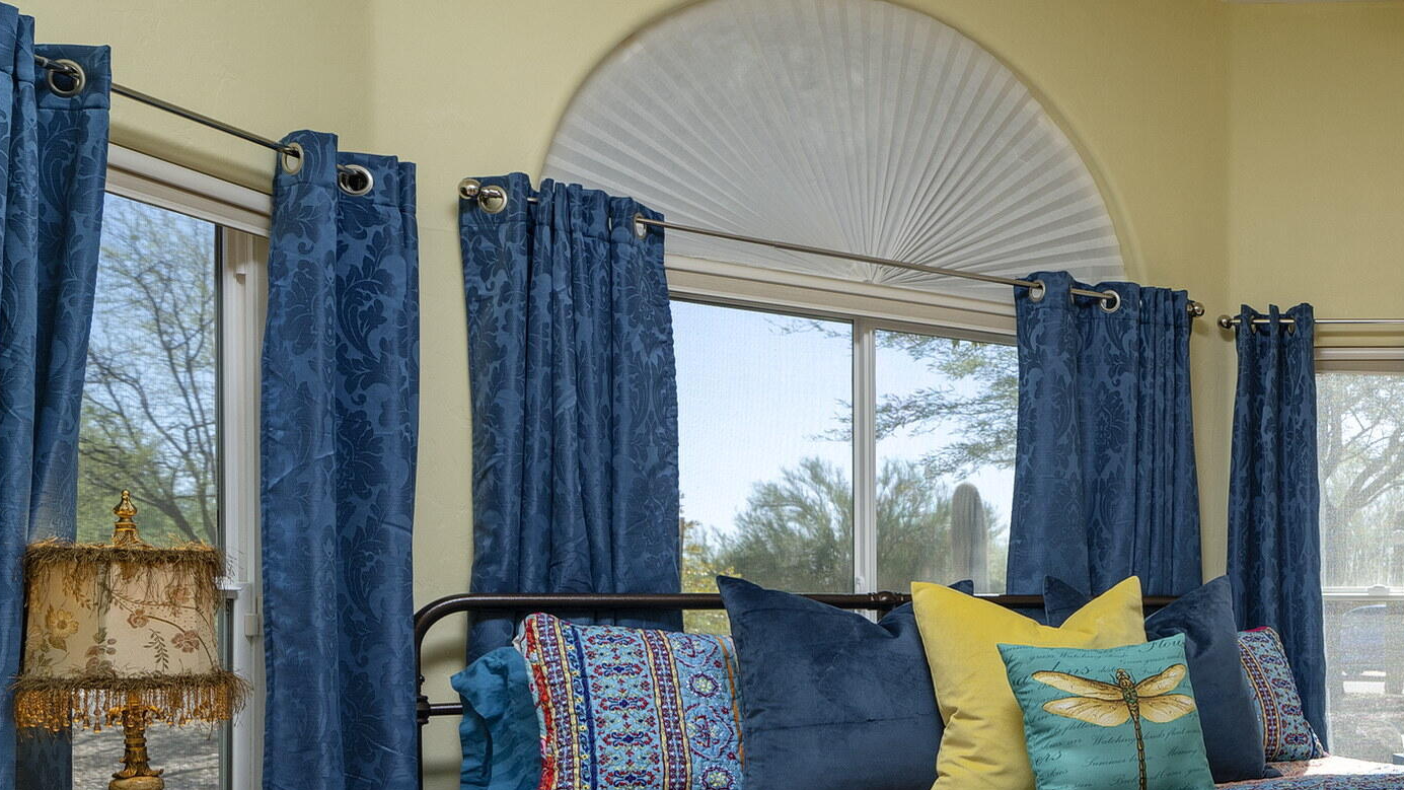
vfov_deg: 32.0
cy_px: 622
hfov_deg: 46.6
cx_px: 1393
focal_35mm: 36
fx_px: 1340
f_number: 8
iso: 200
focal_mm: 17
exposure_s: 1/40
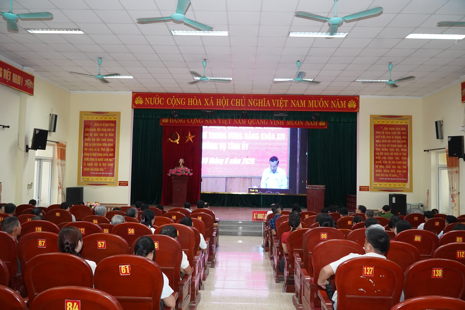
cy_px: 155
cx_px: 232
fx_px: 349
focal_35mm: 27
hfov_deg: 67.4
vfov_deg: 47.9
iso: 5000
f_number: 6.3
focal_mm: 18
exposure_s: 1/100
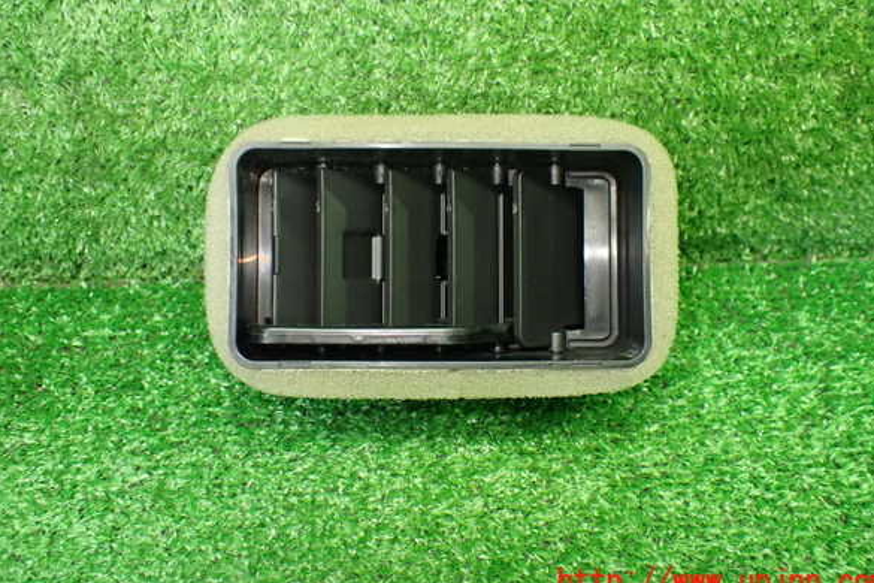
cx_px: 447
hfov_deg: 58.7
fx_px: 777
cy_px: 265
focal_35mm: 32
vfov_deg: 41.1
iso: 800
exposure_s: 1/100
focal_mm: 5.4
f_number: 2.3
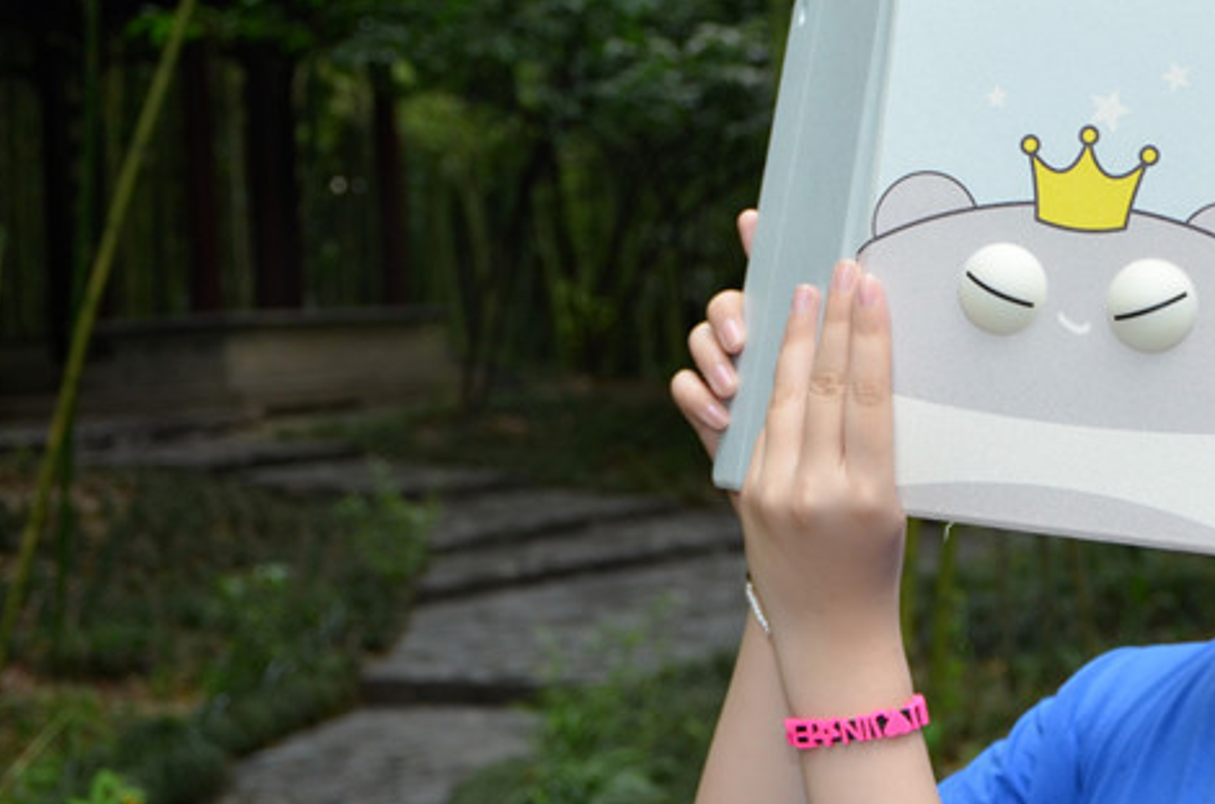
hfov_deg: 21.9
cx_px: 980
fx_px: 3098
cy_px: 243
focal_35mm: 92
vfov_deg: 14.8
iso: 220
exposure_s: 1/125
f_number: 4.2
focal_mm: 32
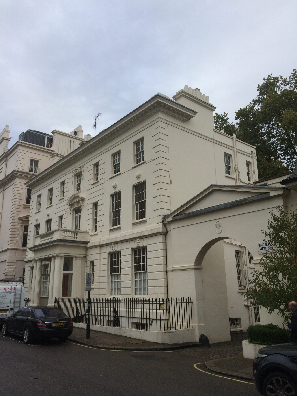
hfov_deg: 48.2
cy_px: 198
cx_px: 148
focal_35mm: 29
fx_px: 332
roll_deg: +0.6
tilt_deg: +15.8
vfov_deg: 61.7
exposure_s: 1/1053
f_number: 2.2
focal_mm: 4.15
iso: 32
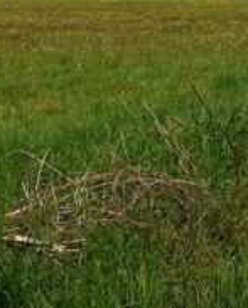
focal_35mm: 147
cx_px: 488
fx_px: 1345
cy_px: -82
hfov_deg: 9.8
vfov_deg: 12.7
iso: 400
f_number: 11
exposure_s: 1/800
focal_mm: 41
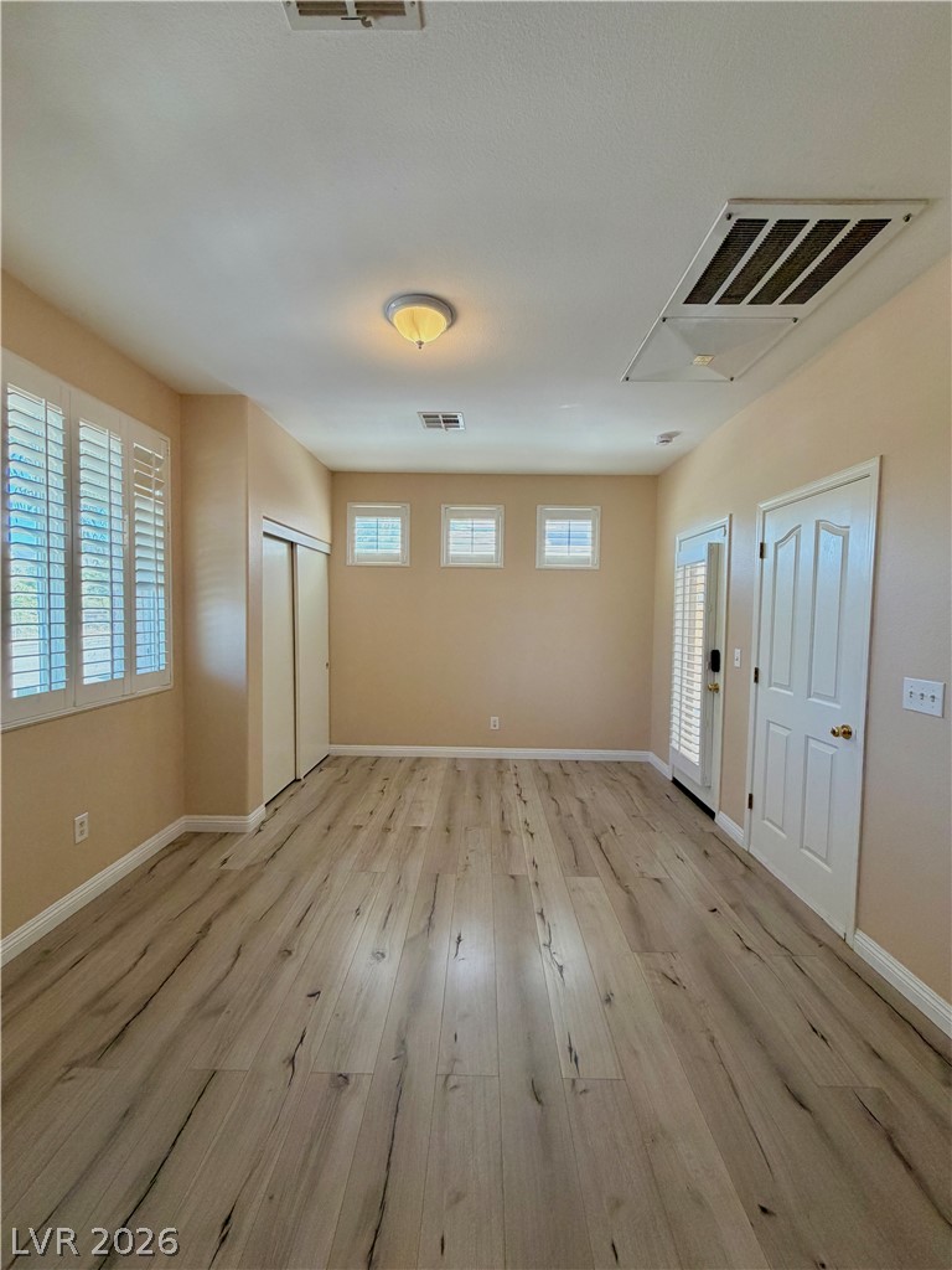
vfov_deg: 102.1
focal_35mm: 14
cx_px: 476
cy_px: 635
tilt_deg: -2.8
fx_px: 513
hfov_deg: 85.7
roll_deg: -0.6
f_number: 2.2
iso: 250
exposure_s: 1/120
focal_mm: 2.22
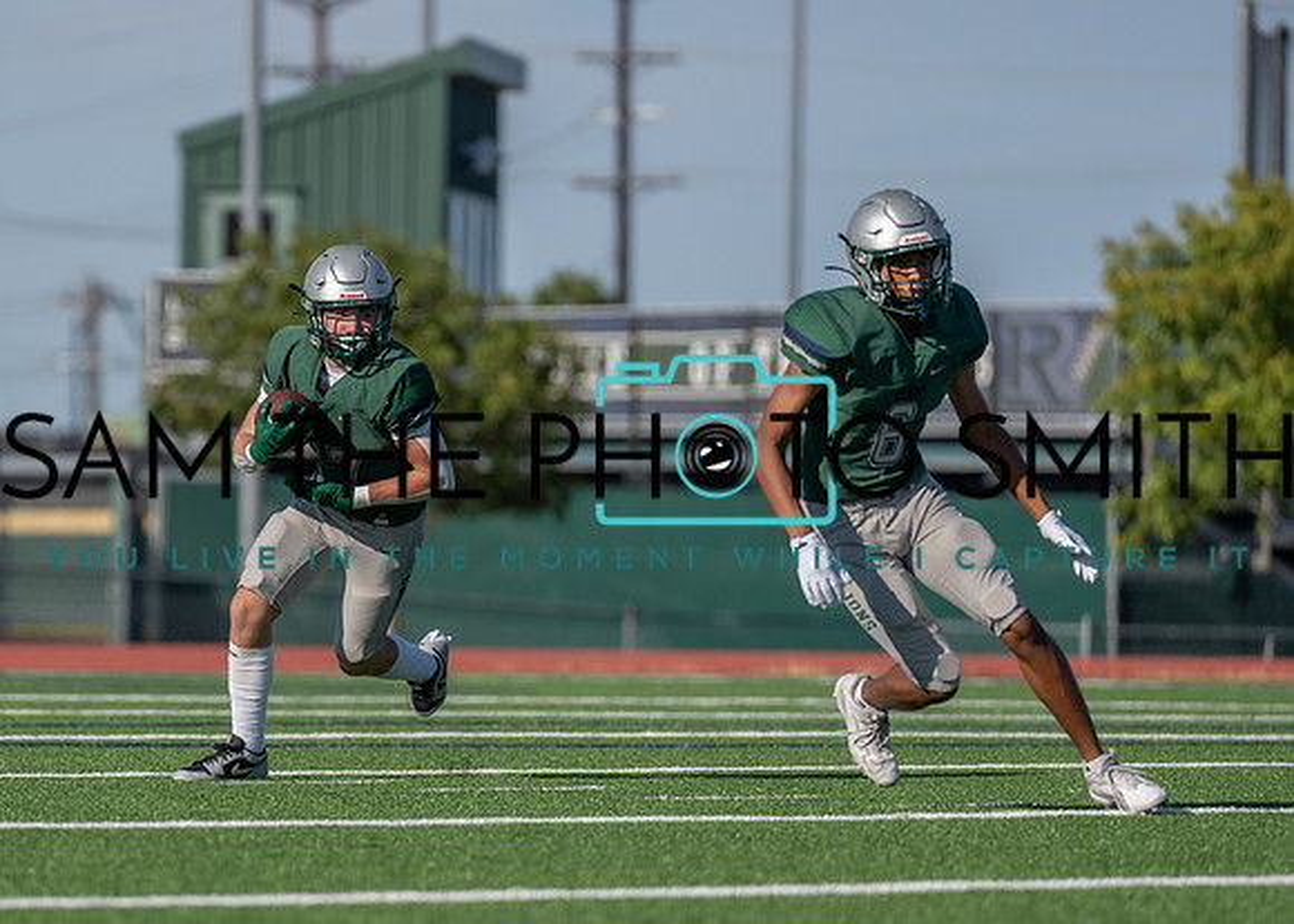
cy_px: 561
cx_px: 314
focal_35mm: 332
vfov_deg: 4.3
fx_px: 12209
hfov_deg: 6.1
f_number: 2.8
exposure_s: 1/2500
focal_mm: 200
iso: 100
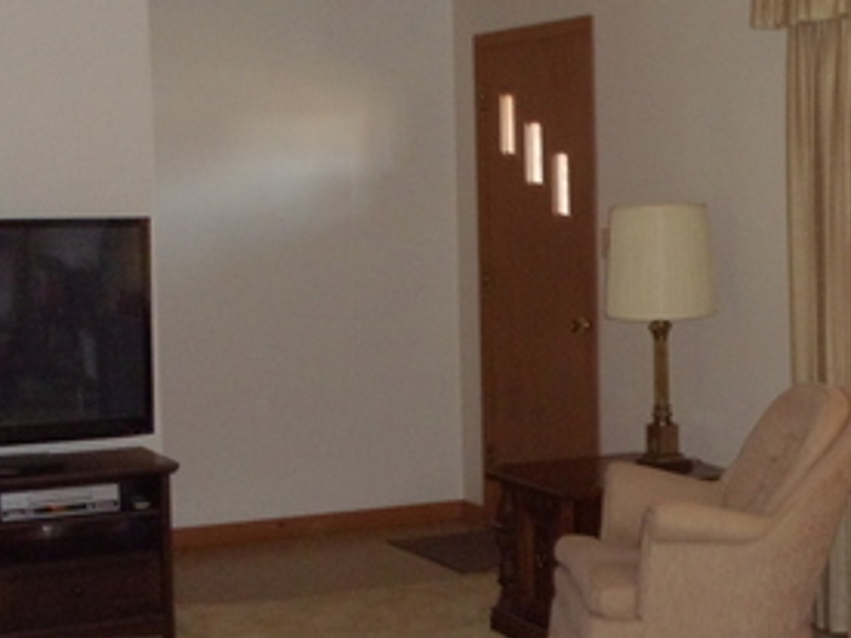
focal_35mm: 102
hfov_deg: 19.1
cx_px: 663
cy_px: 401
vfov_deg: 14.5
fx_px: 2508
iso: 400
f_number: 3.5
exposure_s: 1/8
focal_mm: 6
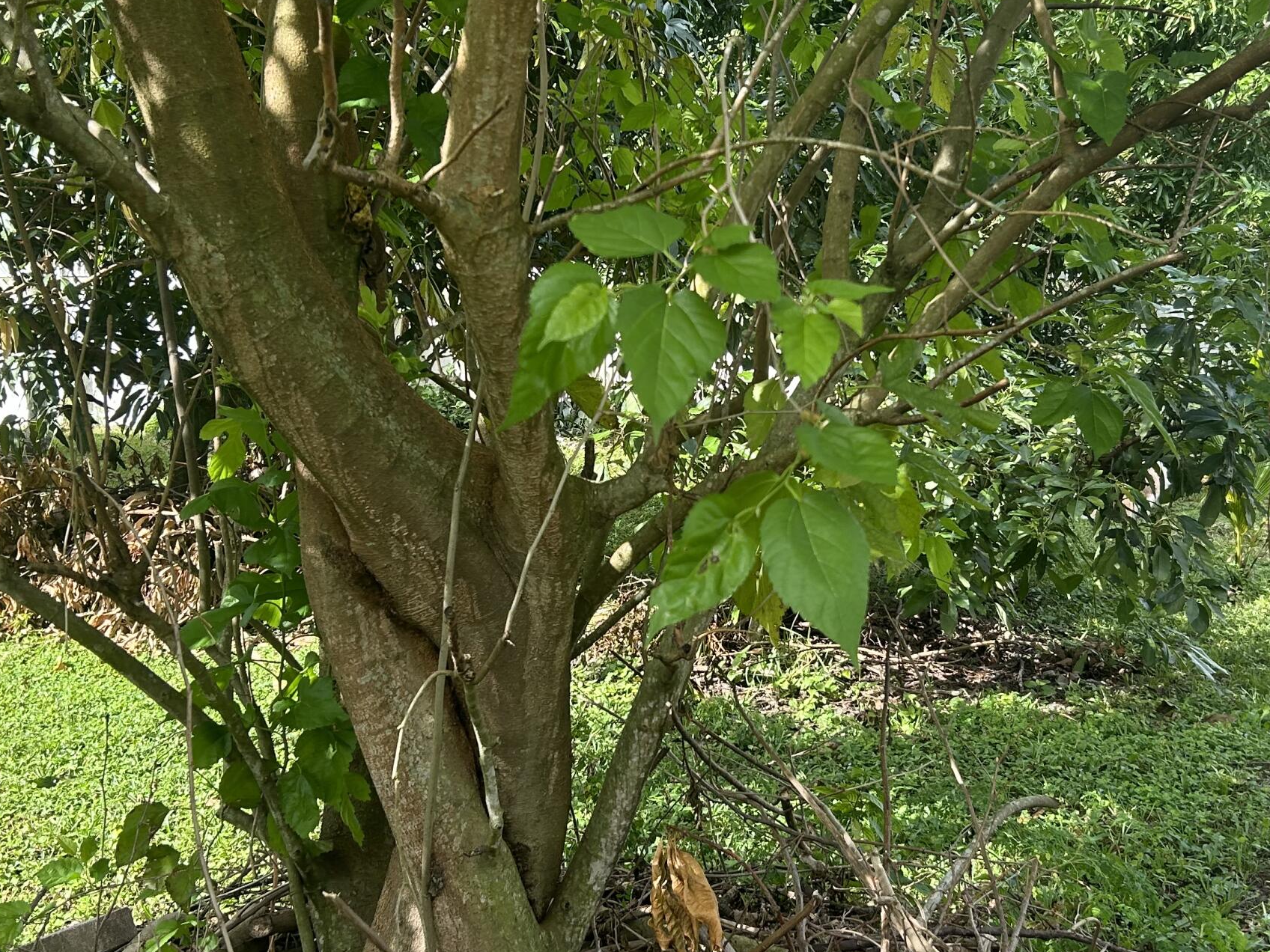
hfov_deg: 41.2
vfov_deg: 31.5
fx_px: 1688
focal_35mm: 46
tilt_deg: -3.7
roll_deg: -0.3
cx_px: 669
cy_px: 438
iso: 50
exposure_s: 1/646
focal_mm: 5.7
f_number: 1.5
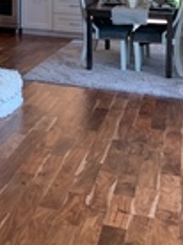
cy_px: -76
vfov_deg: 20.9
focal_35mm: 85
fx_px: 601
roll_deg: -1.5
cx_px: -87
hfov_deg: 16.0
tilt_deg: +1.9
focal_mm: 4.25
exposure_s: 1/120
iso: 64
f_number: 1.8
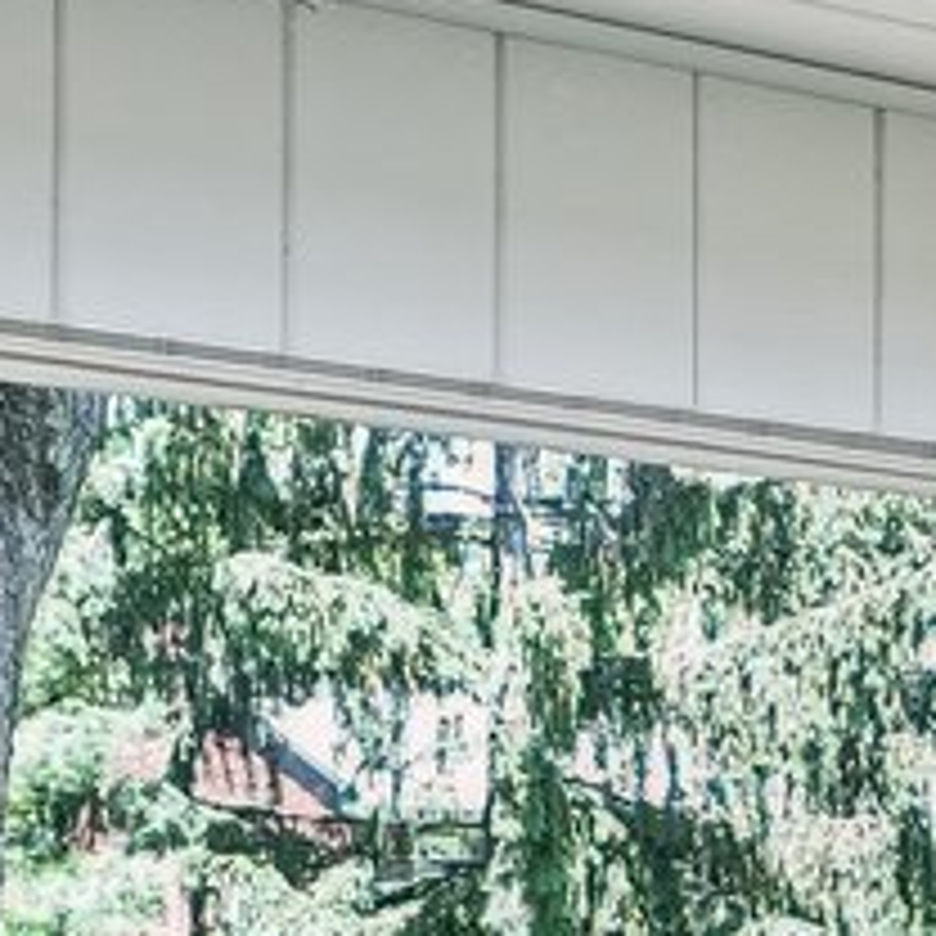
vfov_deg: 12.4
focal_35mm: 134
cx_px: 3514
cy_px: 1388
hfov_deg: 8.4
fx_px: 4099
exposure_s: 1/10
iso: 400
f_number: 8
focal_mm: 16
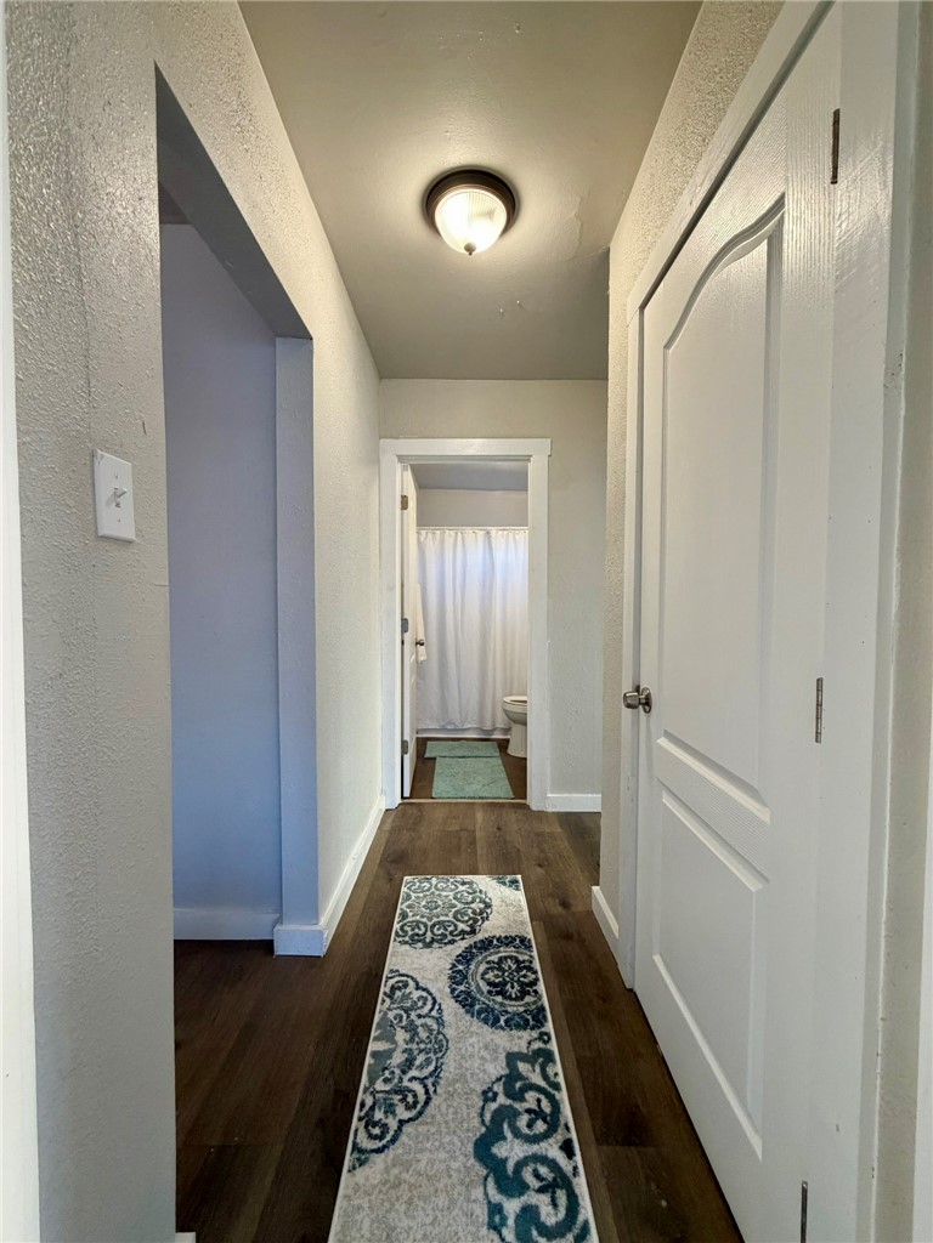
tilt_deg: -2.4
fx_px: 503
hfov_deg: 85.7
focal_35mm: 14
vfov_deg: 102.1
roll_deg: -0.2
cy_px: 622
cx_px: 466
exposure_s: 1/120
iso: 320
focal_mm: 2.22
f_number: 2.2
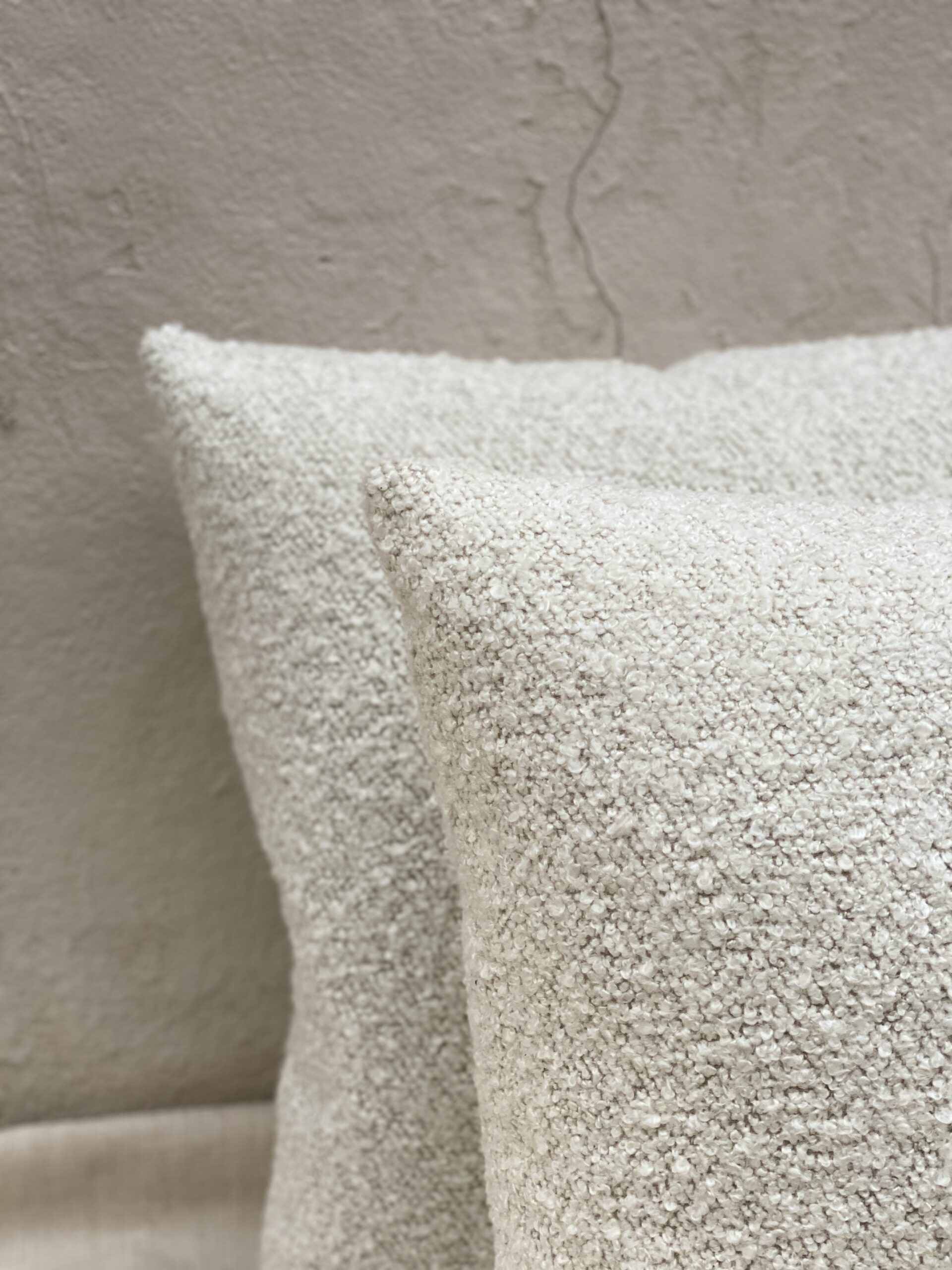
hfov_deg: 28.0
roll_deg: -0.3
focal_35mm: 52
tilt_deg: -20.3
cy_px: 635
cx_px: 476
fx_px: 1907
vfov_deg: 36.8
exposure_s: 1/122
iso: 80
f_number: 2
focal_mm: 6
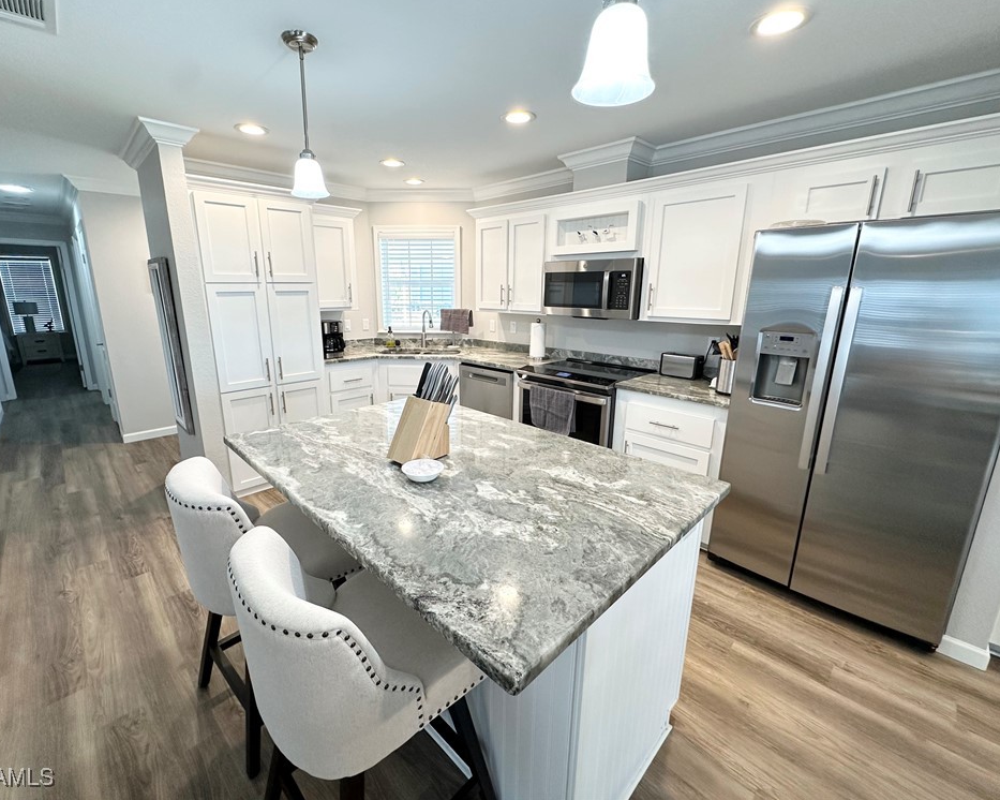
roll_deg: +0.3
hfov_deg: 96.7
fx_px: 444
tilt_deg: -12.8
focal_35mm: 15
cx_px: 472
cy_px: 389
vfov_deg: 84.0
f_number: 2.2
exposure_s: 1/120
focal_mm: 2.22
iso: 160
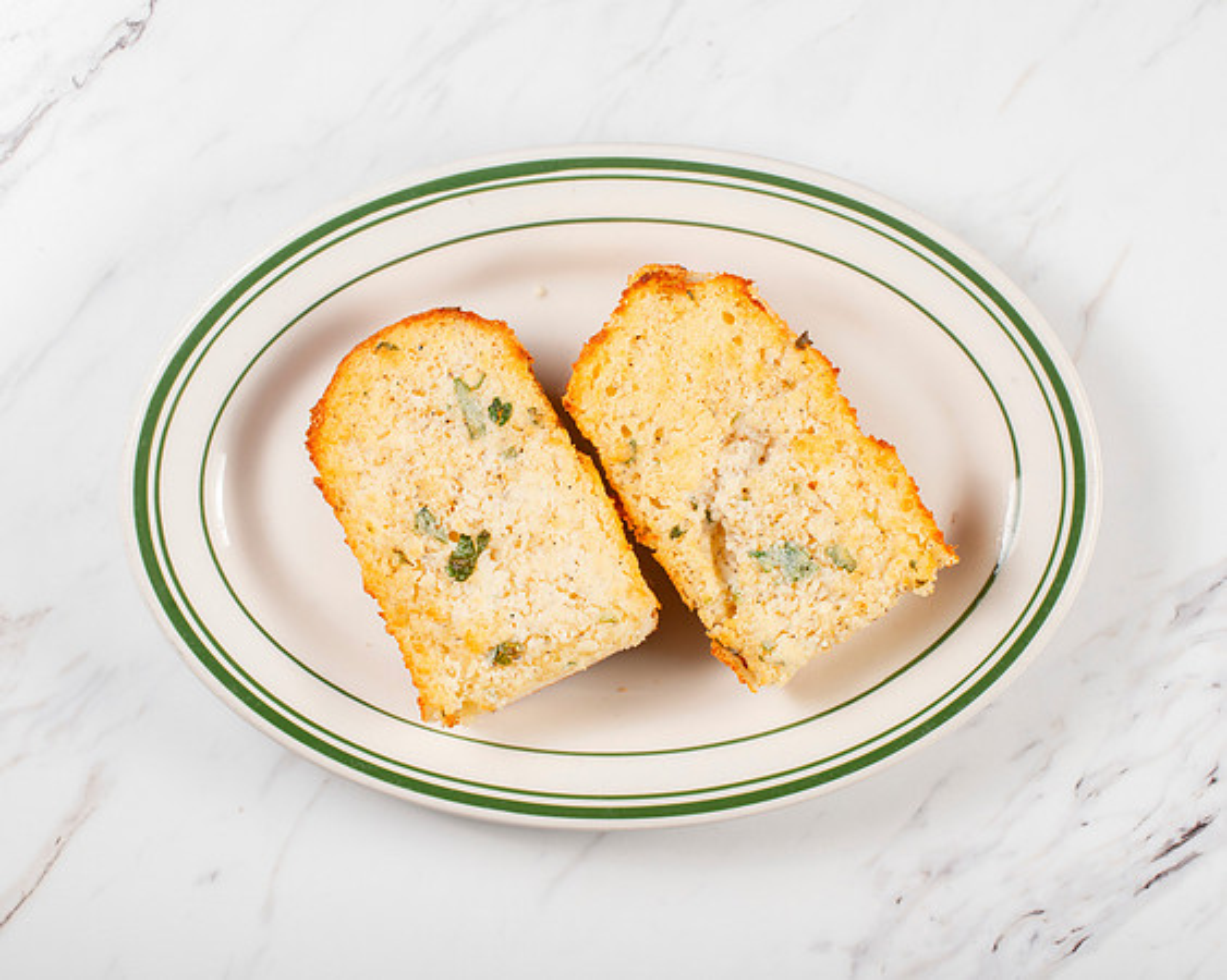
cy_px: 509
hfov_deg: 28.1
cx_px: 566
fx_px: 2450
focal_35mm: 67
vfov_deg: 22.6
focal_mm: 50
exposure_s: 1/250
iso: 200
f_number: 10
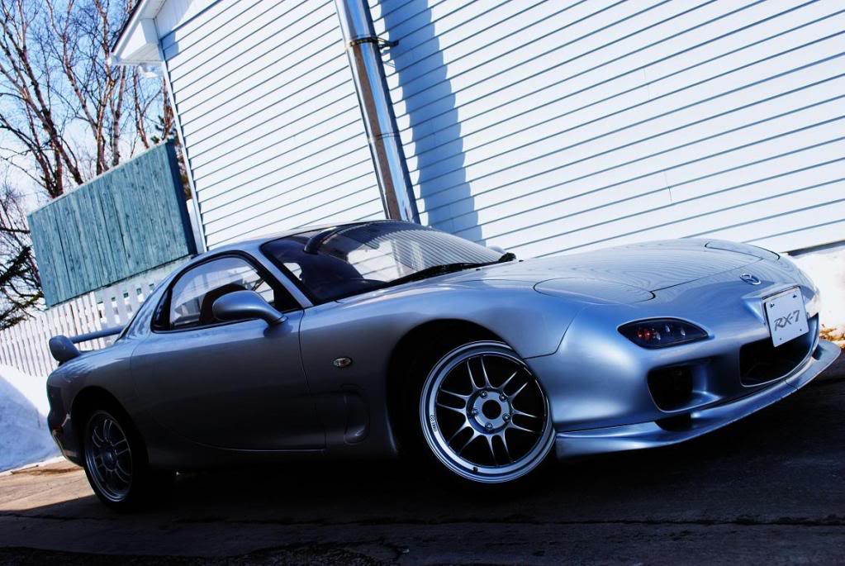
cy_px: 283
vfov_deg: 32.0
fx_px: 987
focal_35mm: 42
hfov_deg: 46.3
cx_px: 422
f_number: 7.1
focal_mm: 28
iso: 100
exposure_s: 1/200
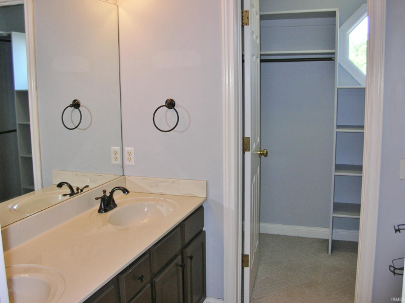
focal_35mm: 36
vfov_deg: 39.6
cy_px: 152
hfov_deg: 51.4
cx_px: 202
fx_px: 421
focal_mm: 6
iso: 50
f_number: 2.7
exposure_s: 1/60.1
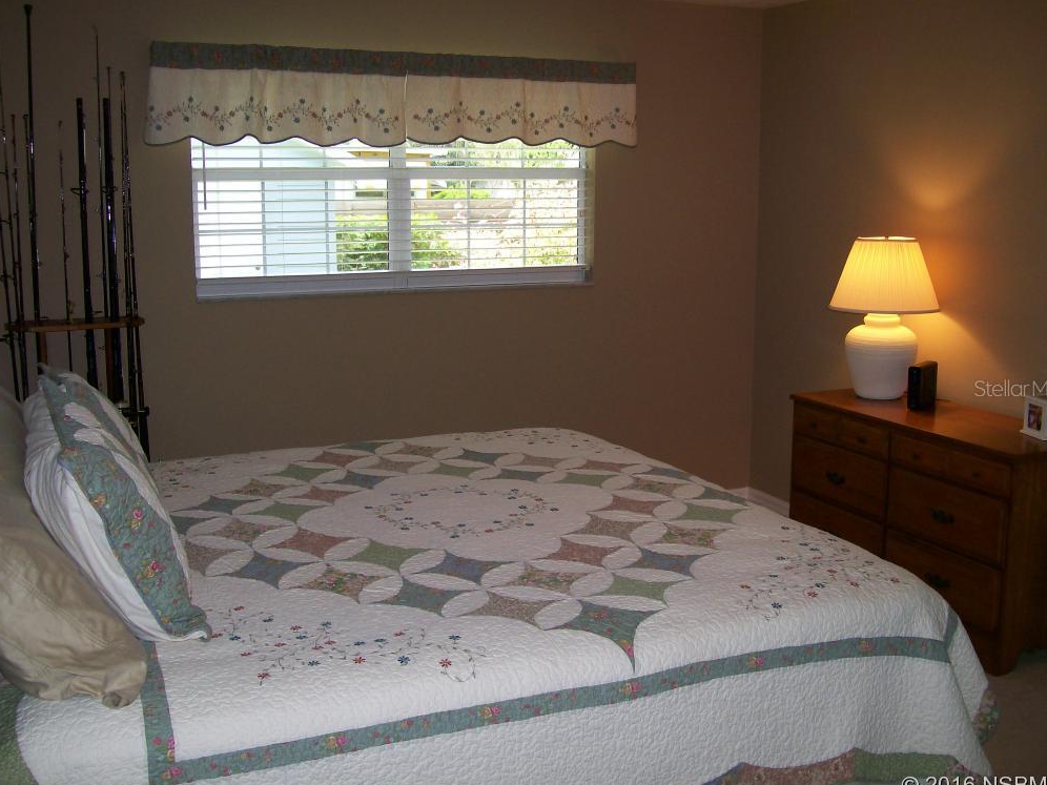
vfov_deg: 38.7
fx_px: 1119
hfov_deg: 50.1
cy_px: 388
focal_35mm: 37
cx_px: 535
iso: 80
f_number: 2.7
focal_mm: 6
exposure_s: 1/64
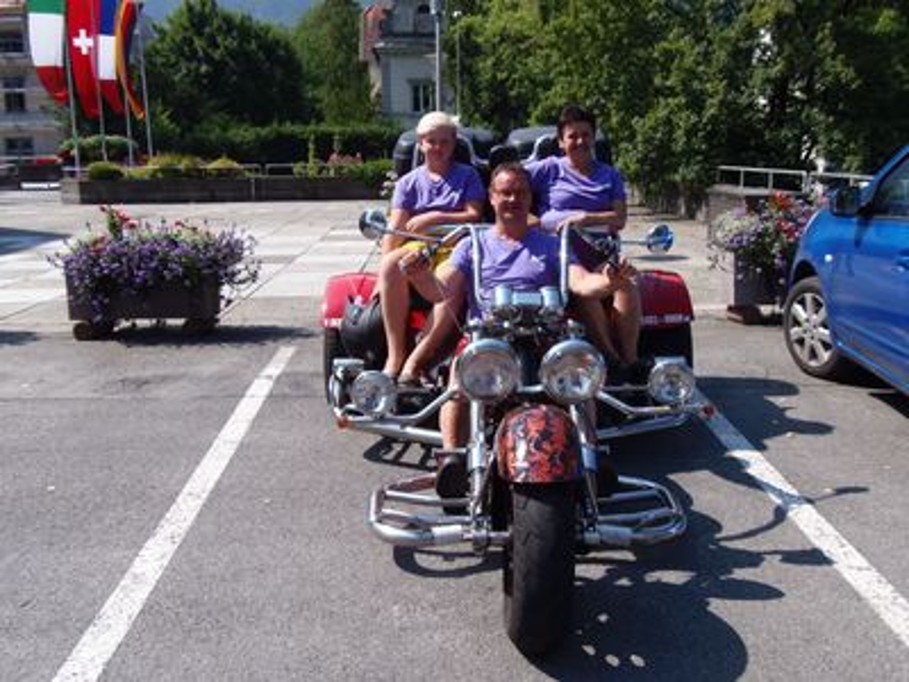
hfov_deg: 52.6
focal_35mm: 35
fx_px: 919
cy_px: 341
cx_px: 454
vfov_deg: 40.7
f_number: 3.4
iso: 64
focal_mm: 6.5
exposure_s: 1/640
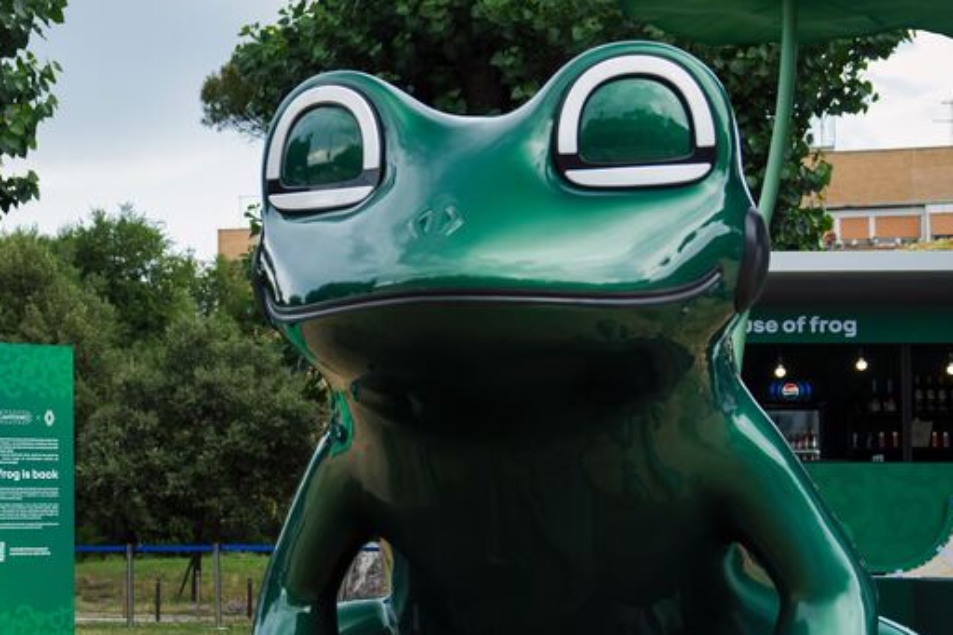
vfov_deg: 18.1
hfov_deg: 26.2
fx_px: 1985
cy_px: 402
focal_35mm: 75
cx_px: 114
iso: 400
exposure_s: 1/320
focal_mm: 32
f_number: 3.2
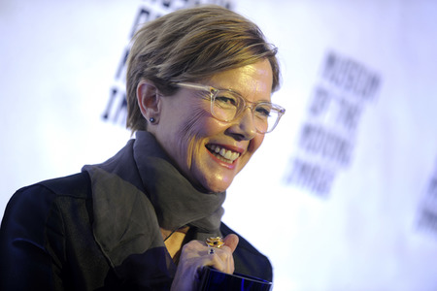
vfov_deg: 6.9
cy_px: 146
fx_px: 2428
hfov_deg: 10.3
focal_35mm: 200
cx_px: 218
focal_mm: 200
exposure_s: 1/200
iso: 1600
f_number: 4.5
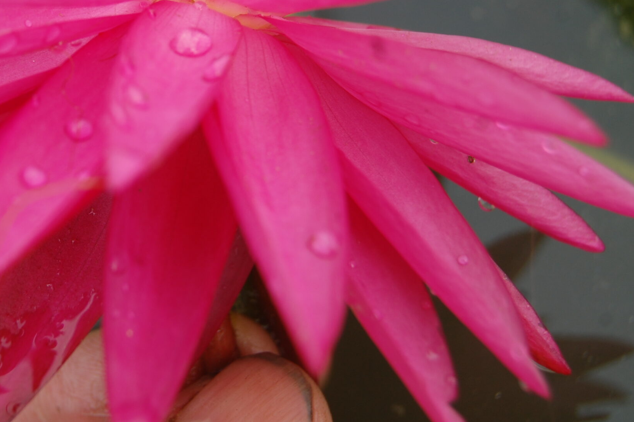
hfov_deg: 21.5
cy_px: 103
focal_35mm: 94
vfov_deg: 14.5
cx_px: 170
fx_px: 1654
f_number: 7.1
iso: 200
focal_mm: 40
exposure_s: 1/200
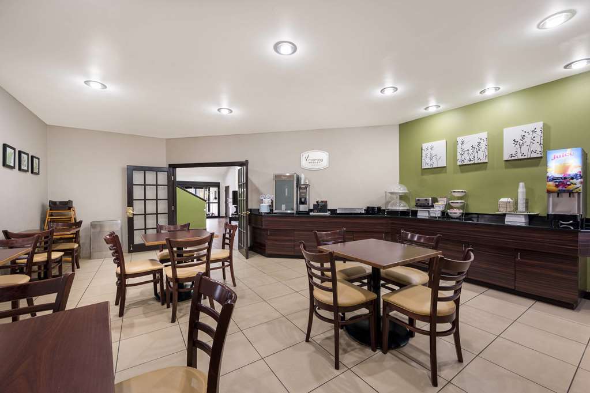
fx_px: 229
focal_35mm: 14
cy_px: 196
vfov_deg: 81.2
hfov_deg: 104.3
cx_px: 295
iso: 250
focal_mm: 14
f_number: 8
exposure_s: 2
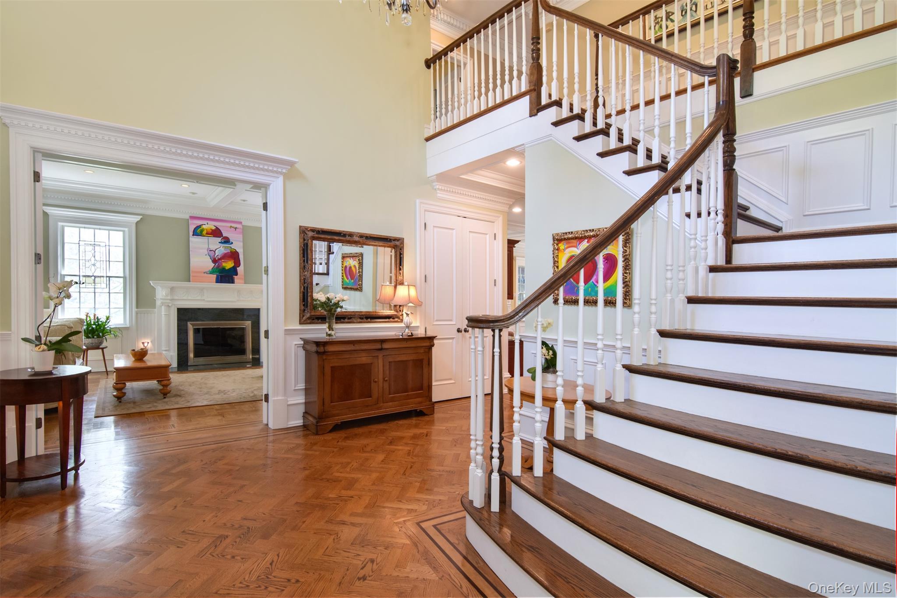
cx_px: 448
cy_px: 299
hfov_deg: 95.0
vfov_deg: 72.0
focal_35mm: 16
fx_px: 411
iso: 640
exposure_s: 1/25
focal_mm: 11
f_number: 8
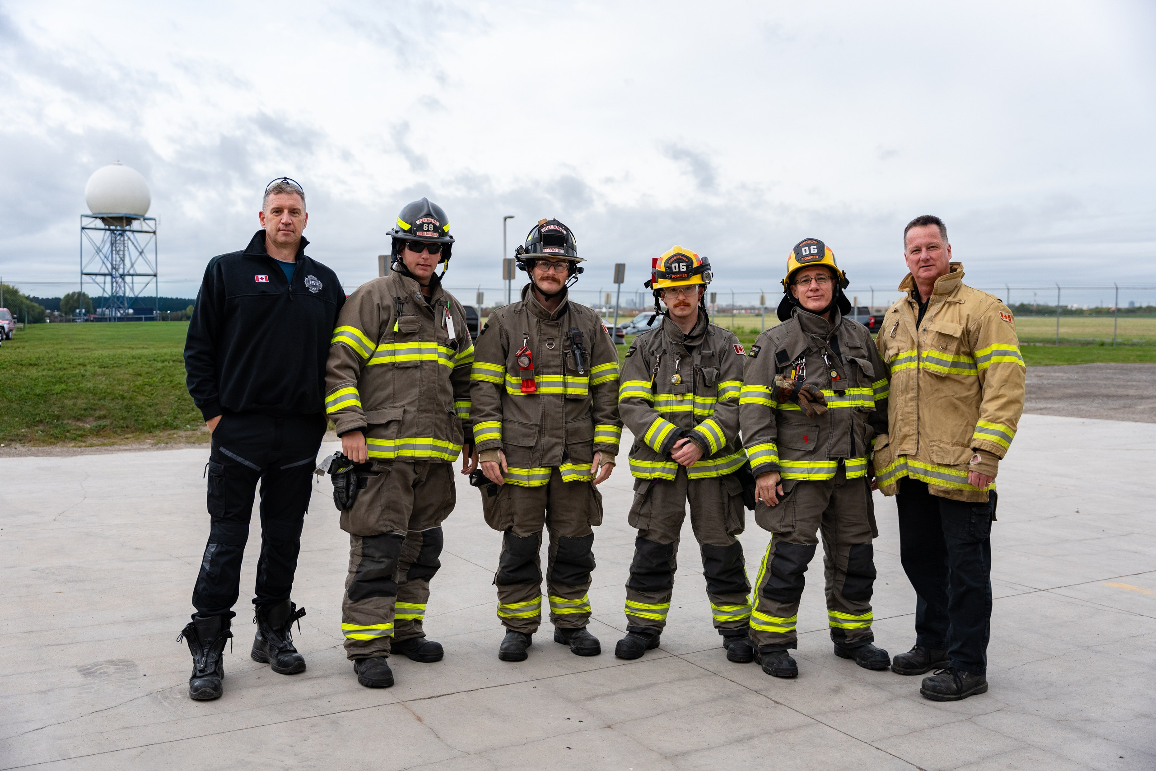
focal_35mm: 34
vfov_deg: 38.5
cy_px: 386
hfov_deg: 55.2
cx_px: 578
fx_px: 1105
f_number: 2.8
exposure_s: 1/2000
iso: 640
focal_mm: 34.4
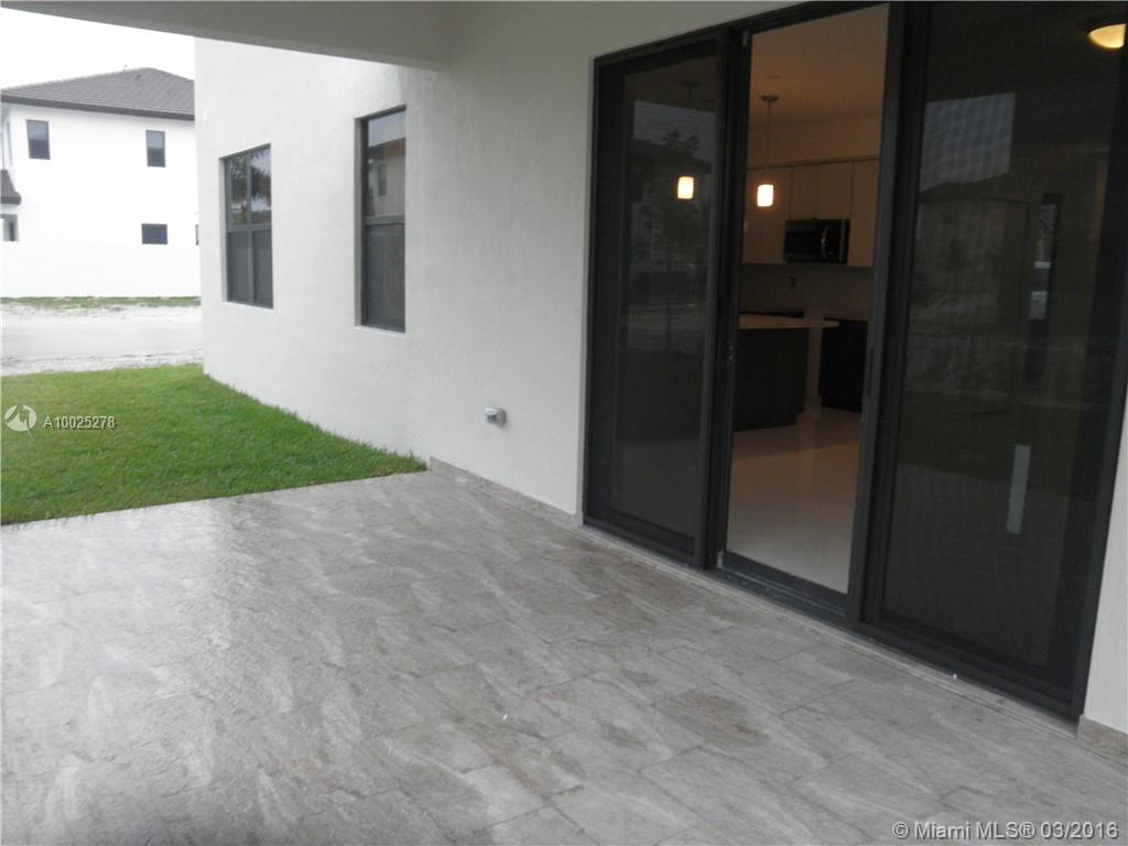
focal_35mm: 28
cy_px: 423
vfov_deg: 49.7
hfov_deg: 63.4
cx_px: 564
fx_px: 912
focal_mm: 5
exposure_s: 1/30
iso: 160
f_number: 3
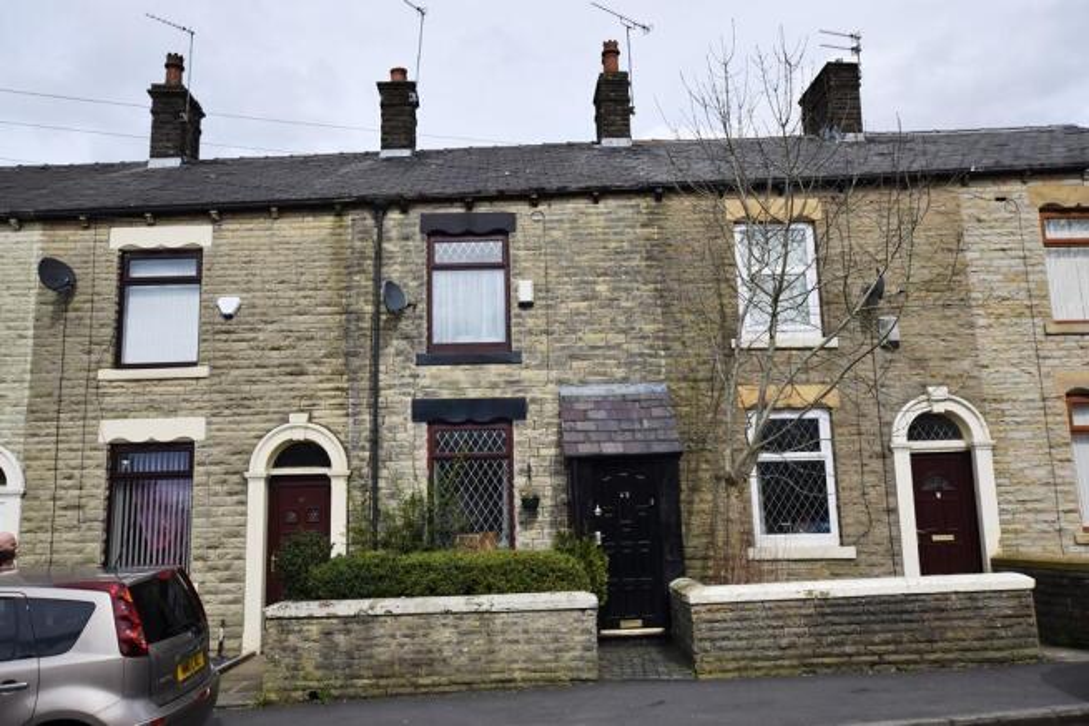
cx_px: 544
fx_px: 908
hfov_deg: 61.9
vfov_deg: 43.6
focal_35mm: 30
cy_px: 363
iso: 200
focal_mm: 20
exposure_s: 1/400
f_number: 10
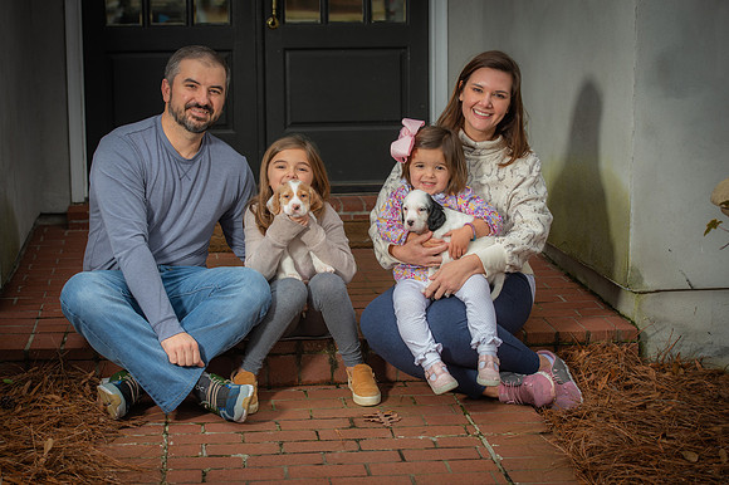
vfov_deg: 18.2
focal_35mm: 75
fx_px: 1518
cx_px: 364
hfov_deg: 27.0
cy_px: 242
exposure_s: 1/250
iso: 200
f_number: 5
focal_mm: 75
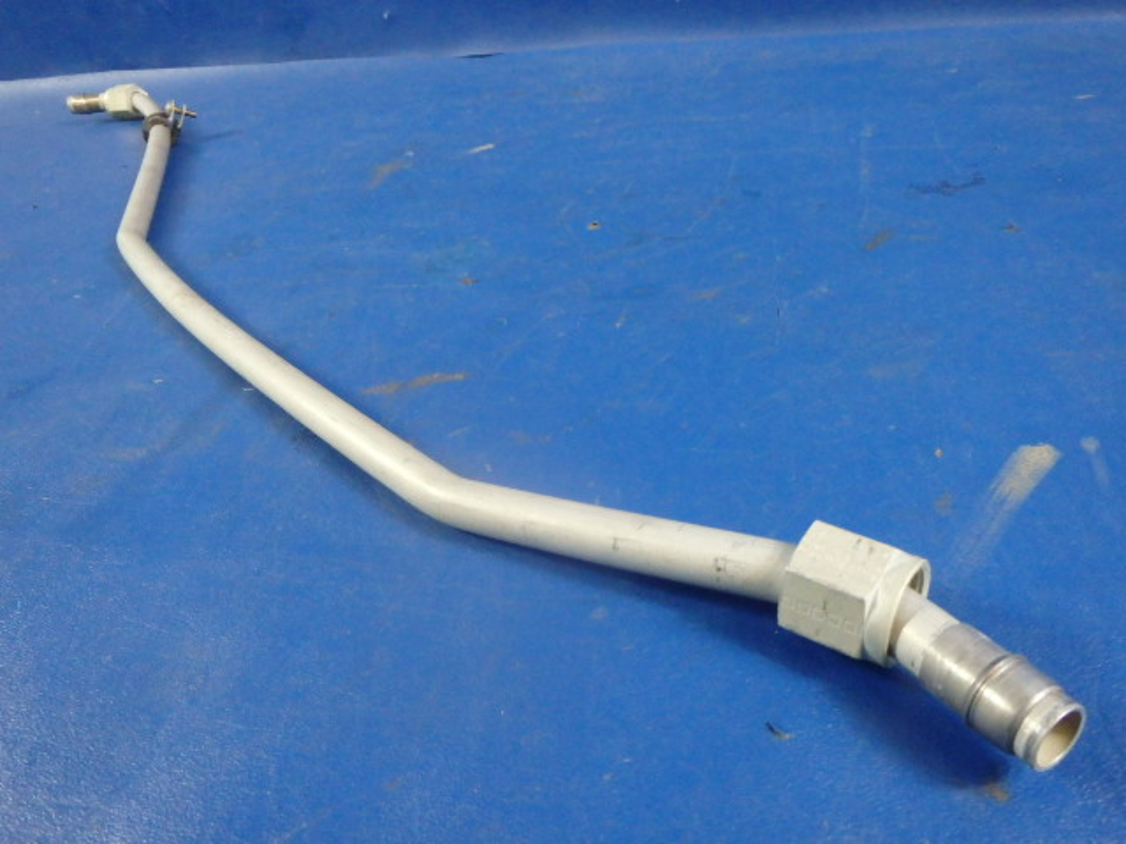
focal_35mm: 28
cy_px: 422
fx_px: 911
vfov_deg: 49.7
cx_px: 563
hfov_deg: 63.4
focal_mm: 5
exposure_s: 1/30
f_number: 3.9
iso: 1000
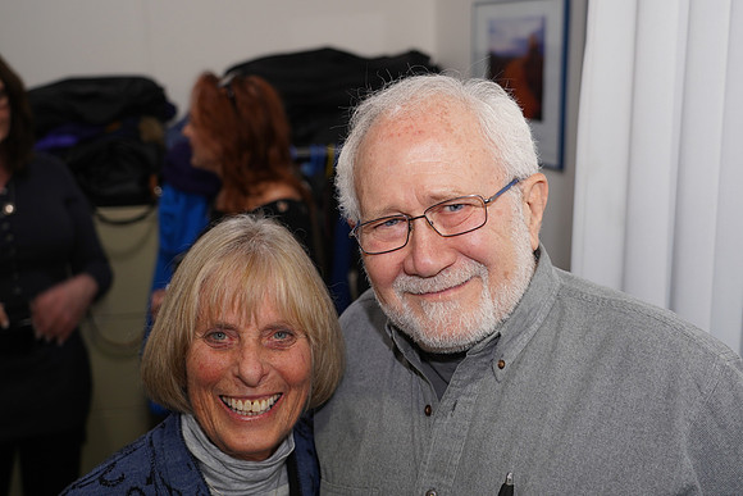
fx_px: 950
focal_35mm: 46
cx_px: 372
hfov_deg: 42.7
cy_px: 248
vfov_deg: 29.3
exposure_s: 1/100
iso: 800
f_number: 4.5
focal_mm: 46
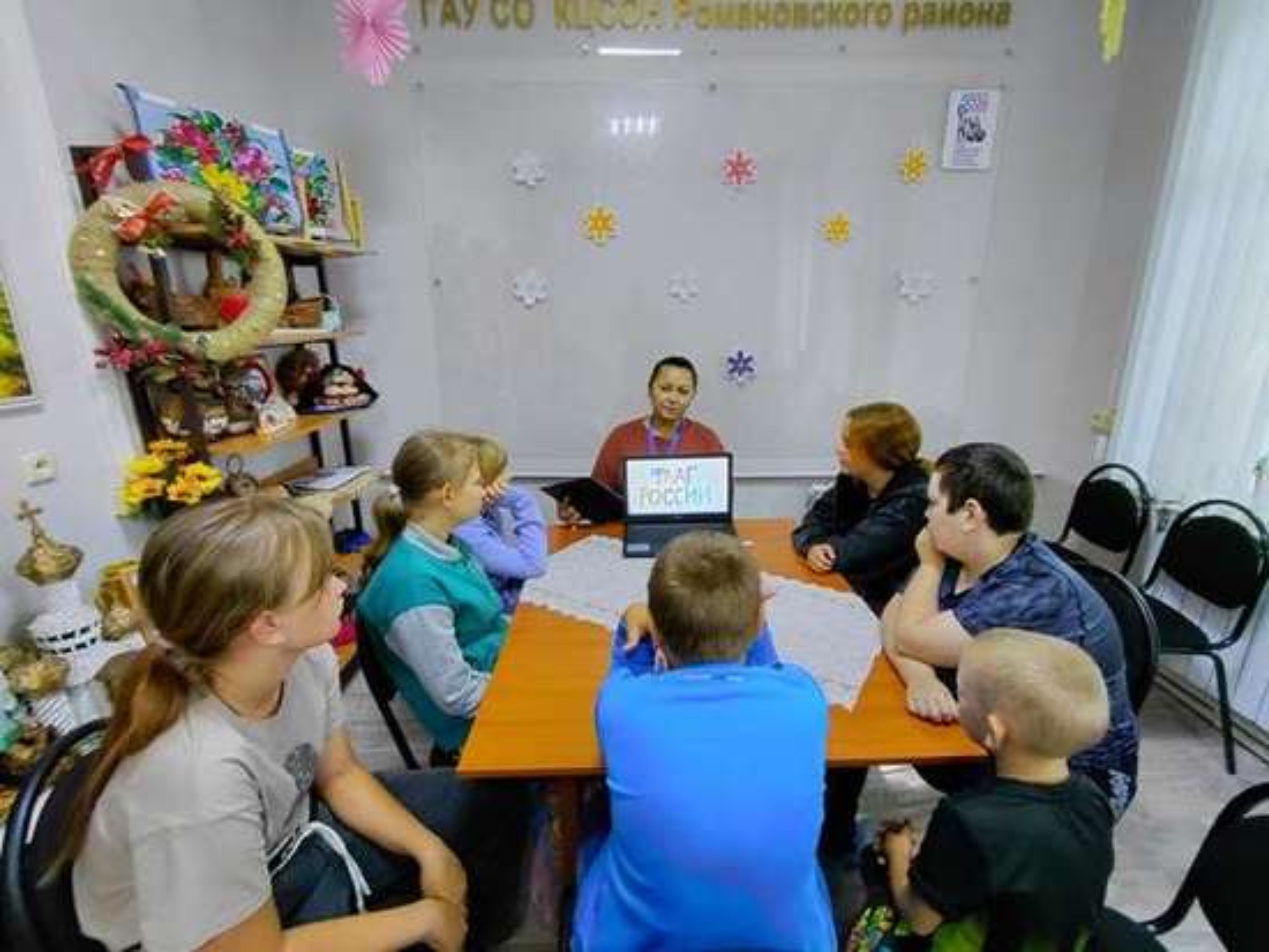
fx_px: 587
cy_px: 476
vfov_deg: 78.1
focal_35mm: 16
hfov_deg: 94.5
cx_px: 634
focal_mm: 1.64
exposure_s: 1/60
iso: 250
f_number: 2.2
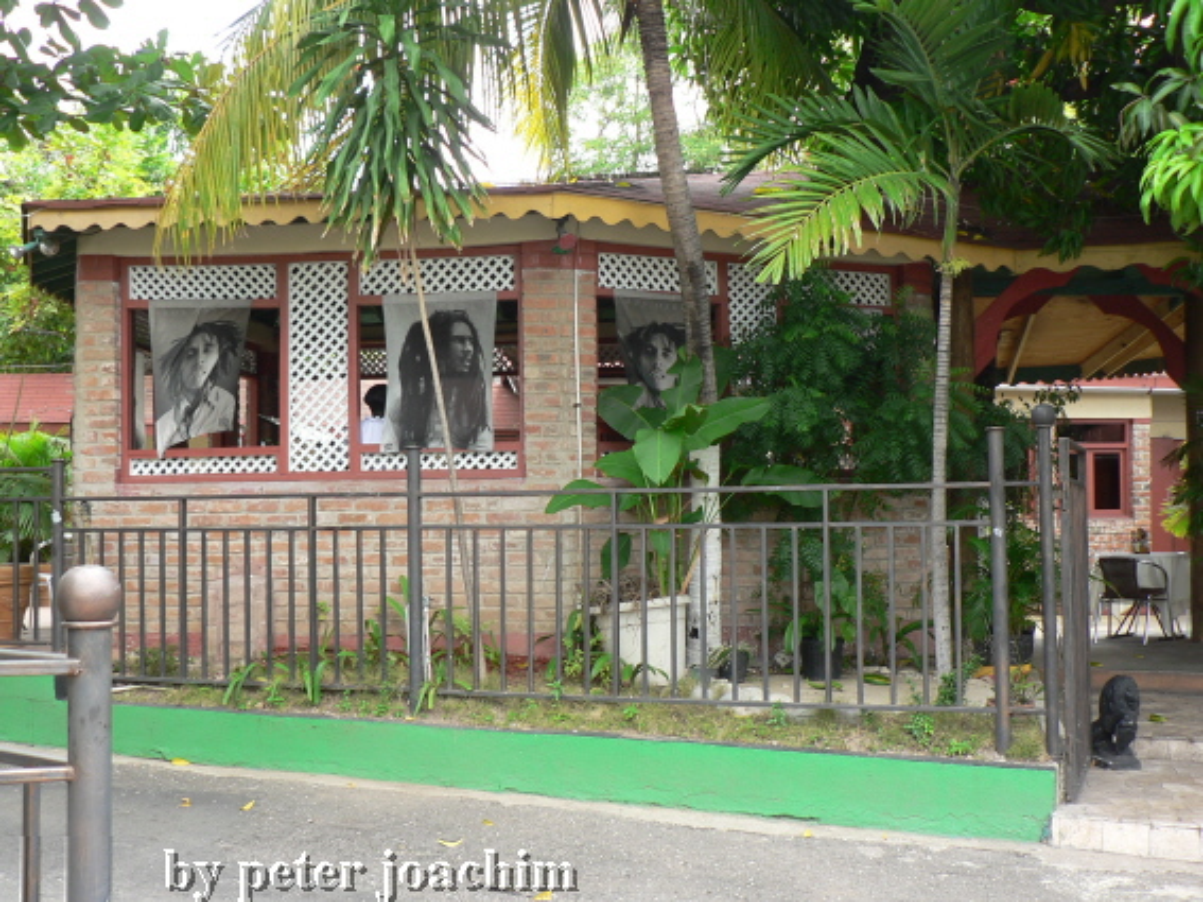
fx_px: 1564
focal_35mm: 45
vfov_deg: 32.2
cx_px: 602
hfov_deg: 42.1
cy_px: 451
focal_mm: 7.7
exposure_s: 1/80
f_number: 2.8
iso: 64
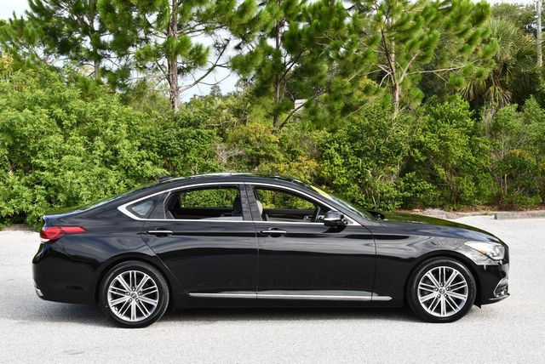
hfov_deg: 38.2
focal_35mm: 52
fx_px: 788
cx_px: 272
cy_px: 182
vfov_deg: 26.0
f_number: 6.3
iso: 200
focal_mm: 26
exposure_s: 1/250
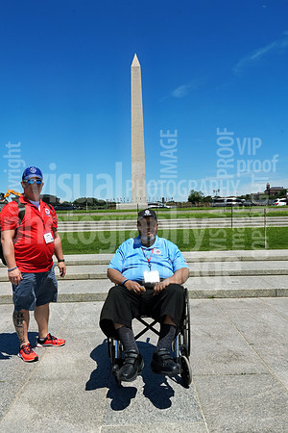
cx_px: 144
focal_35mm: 32
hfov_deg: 41.7
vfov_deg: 59.5
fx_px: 378
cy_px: 216
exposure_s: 1/250
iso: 400
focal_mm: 21
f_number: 20
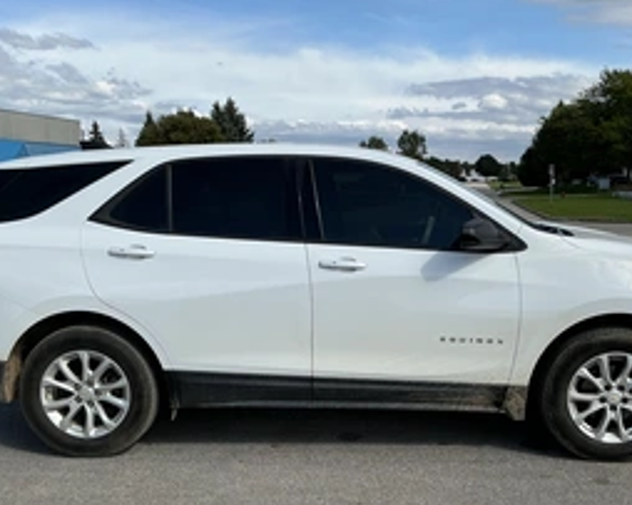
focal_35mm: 43
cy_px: 316
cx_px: 348
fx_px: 804
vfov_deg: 34.7
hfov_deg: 42.9
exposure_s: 1/2427
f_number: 1.8
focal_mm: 3
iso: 25
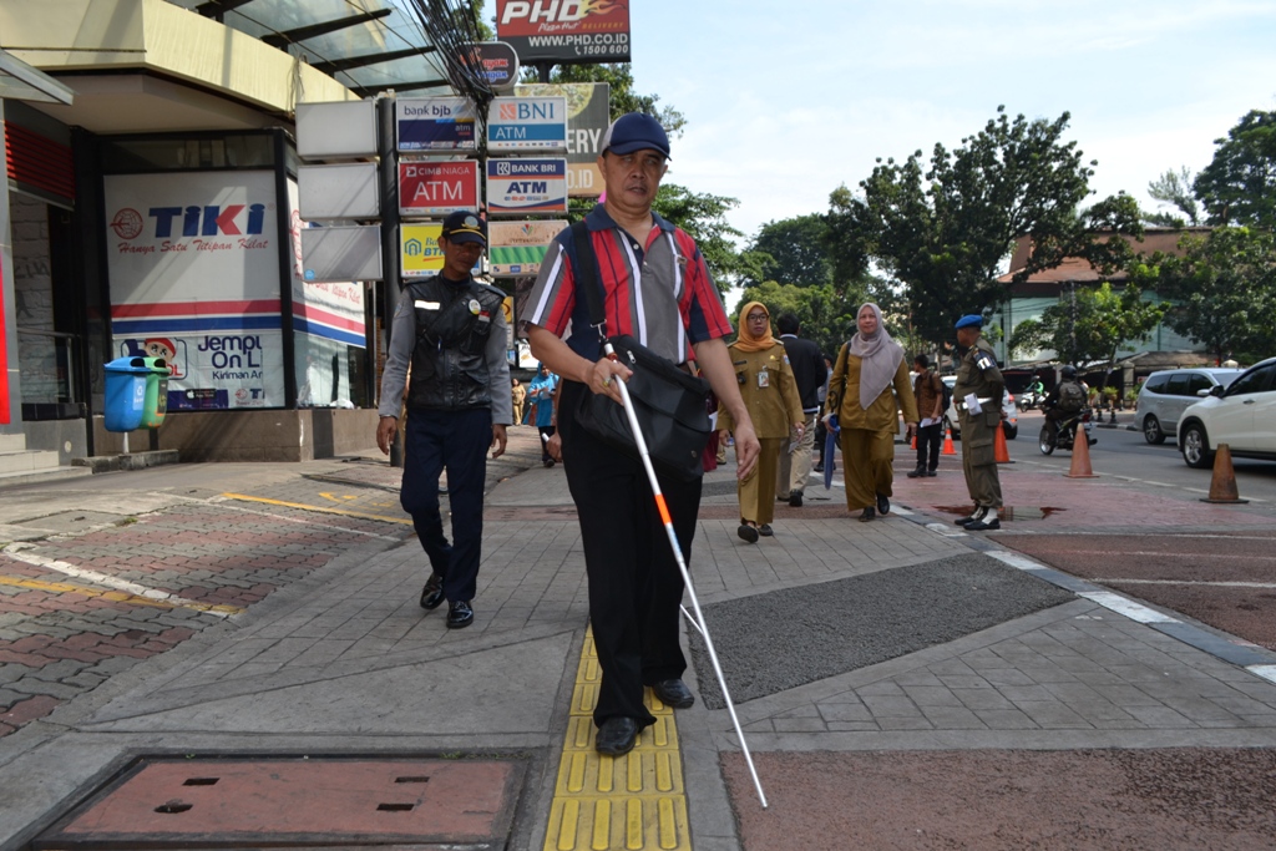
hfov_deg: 67.4
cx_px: 638
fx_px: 957
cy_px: 426
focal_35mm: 27
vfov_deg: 47.9
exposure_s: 1/200
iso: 100
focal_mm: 18
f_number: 5.6
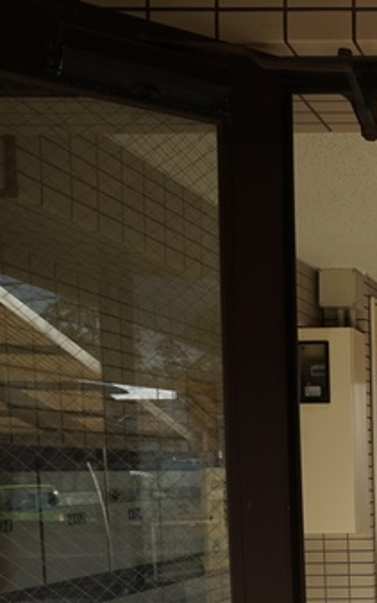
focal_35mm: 49
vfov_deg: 38.4
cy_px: 533
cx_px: 674
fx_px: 804
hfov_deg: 19.7
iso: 100
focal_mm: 10
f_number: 6.3
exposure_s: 1/80
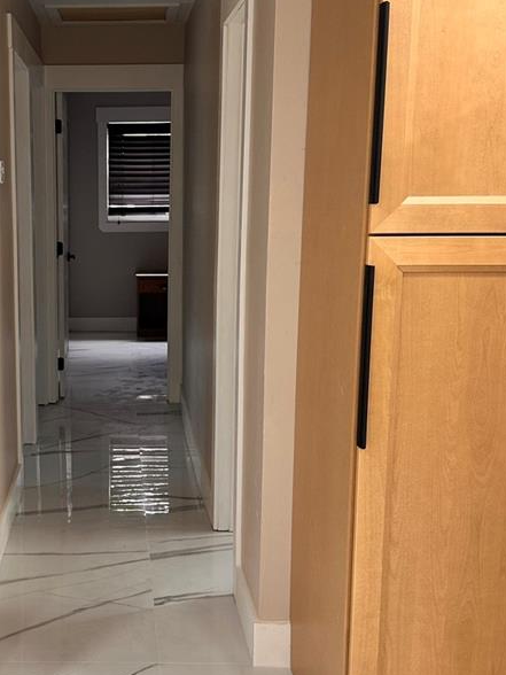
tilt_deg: -9.0
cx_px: 93
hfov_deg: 28.9
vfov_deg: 38.9
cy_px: 349
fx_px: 955
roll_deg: -1.6
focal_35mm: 49
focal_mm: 6.86
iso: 125
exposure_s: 1/60
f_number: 1.78
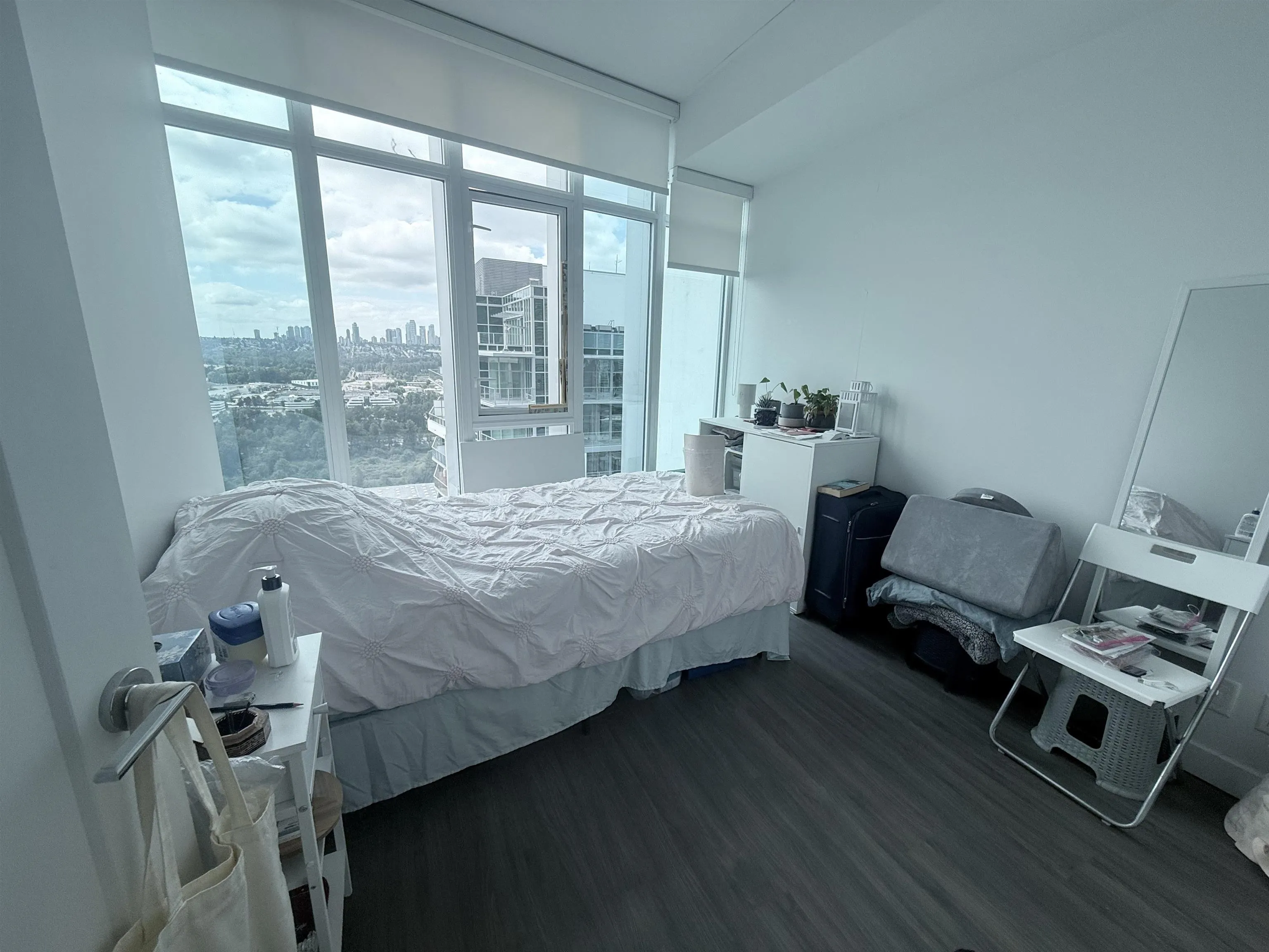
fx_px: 513
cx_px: 634
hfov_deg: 102.1
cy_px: 476
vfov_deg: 85.7
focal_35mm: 14
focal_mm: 2.22
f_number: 2.2
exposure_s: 1/319
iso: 50
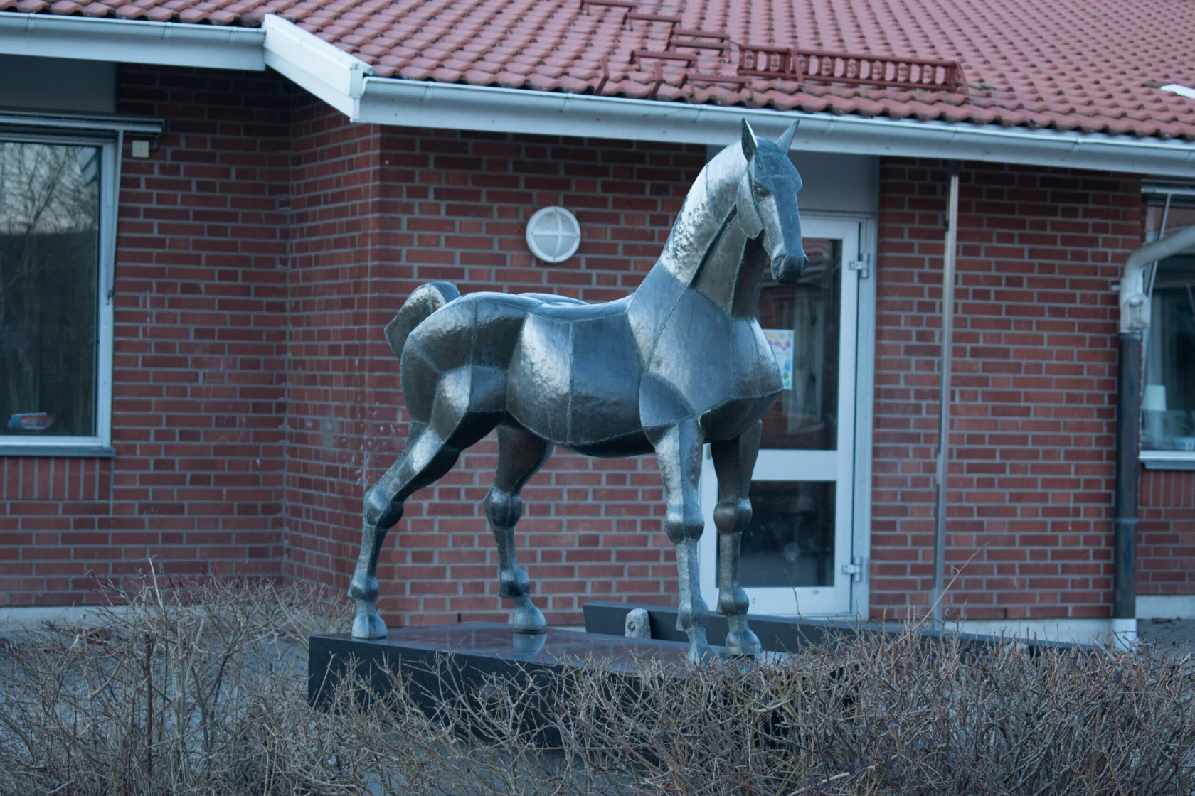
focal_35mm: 78
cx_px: 598
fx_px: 2589
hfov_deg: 26.0
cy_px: 398
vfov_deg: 17.5
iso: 100
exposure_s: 1/30
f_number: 5.6
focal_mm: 52
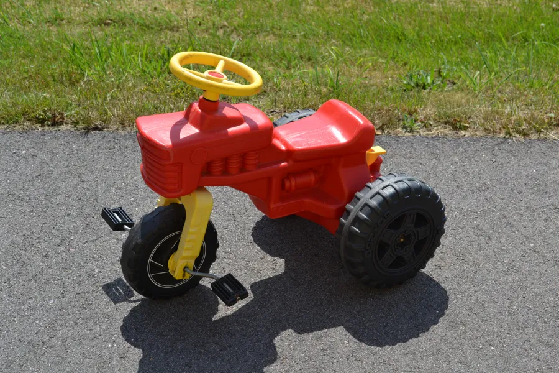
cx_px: 280
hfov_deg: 33.4
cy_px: 186
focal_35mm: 60
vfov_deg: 22.6
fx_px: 932
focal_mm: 40
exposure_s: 1/250
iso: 100
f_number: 8
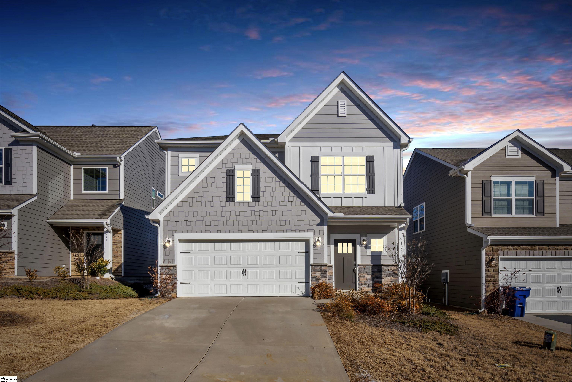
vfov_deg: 73.7
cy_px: 191
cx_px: 286
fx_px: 254
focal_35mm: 16
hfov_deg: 96.7
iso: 160
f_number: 11
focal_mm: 16
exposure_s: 1/250
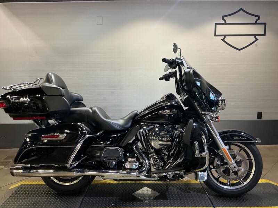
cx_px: 139
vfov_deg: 48.2
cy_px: 104
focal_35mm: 29
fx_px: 233
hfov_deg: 61.7
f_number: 1.8
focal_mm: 3
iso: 100
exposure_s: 1/60
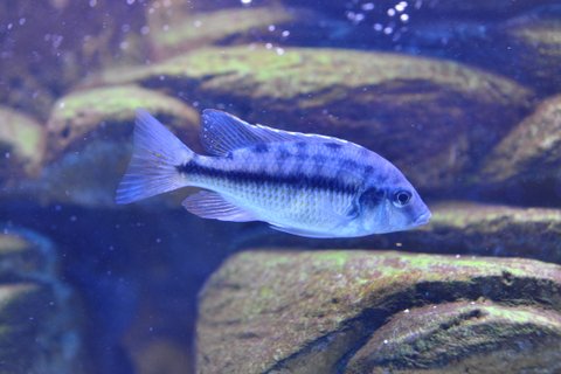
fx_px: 779
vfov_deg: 27.0
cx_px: 280
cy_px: 187
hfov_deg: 39.6
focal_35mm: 50
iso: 1600
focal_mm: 50
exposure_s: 1/100
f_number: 4.5
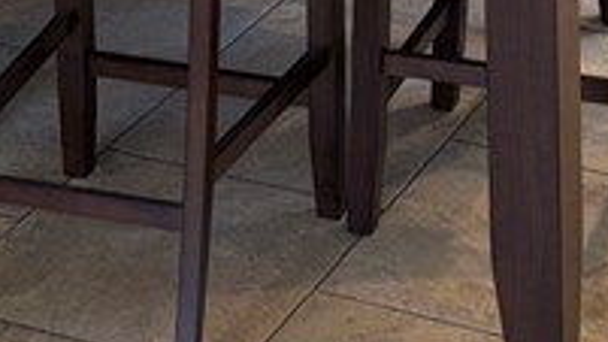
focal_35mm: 144
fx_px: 2321
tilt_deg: -13.5
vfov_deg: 7.9
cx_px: 430
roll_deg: -0.6
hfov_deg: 14.9
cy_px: -448
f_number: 1.6
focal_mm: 5.96
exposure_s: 1/17
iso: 64
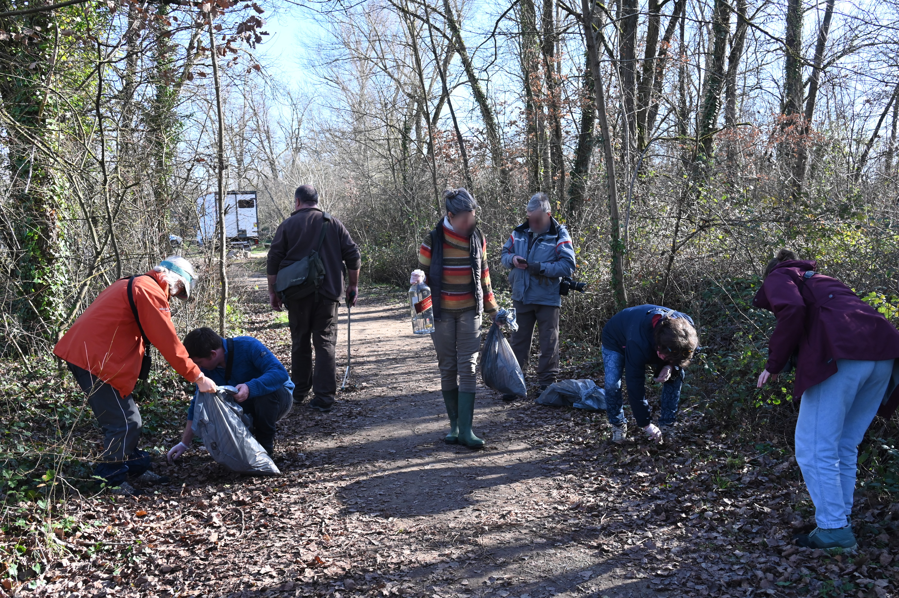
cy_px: 299
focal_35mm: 35
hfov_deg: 54.5
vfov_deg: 37.8
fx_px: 873
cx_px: 450
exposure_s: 1/320
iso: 1000
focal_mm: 35
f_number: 9
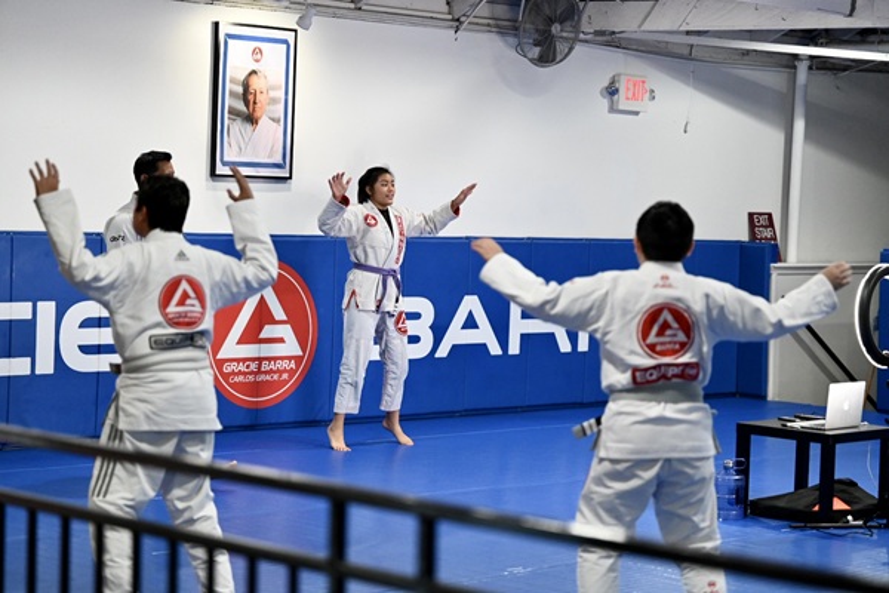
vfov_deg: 15.9
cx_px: 444
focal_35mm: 86
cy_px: 296
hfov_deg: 23.6
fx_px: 2124
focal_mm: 86
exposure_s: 1/640
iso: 6400
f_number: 2.8
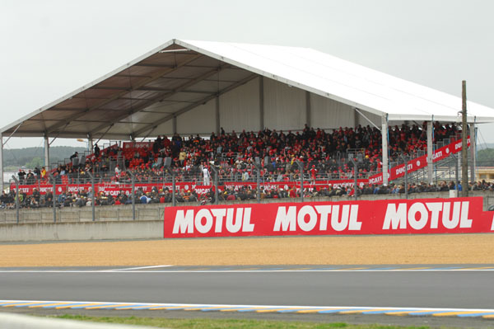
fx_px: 2098
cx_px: 247
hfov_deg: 13.4
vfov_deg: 9.0
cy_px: 164
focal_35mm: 153
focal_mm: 102
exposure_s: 1/500
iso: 400
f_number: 5.3
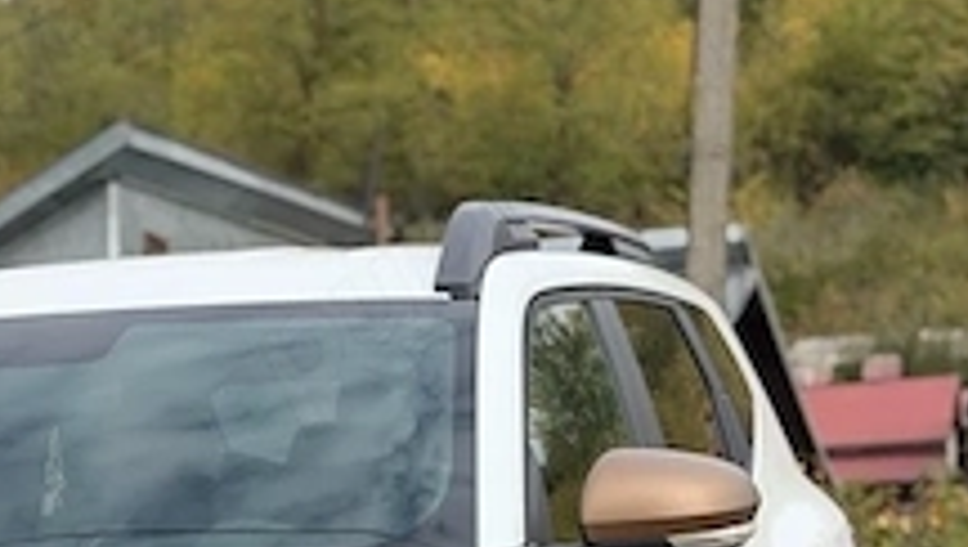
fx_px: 3725
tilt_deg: -1.1
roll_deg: +1.2
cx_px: 27
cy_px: 901
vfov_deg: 8.2
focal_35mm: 145
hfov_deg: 14.6
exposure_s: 1/2976
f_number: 1.78
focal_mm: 6.76
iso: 64
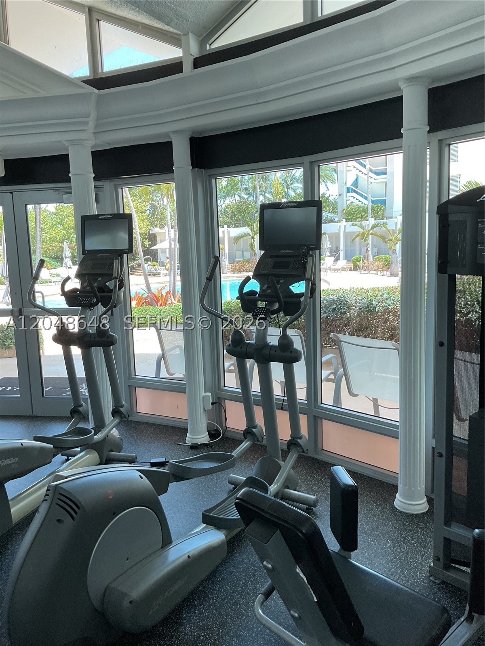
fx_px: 542
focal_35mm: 29
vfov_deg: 61.7
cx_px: 242
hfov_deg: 48.2
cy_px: 323
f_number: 1.8
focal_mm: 3
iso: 50
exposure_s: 1/120
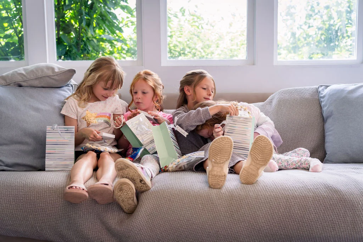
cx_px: 182
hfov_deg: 44.5
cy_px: 121
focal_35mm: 44
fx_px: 444
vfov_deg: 30.5
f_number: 2.8
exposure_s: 1/250
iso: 500
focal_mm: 44
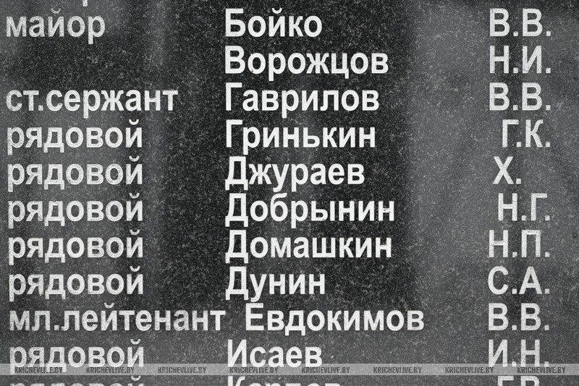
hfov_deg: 8.2
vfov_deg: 5.5
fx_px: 4022
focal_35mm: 250
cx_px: 290
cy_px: 193
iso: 500
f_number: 8
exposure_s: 1/250
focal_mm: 250
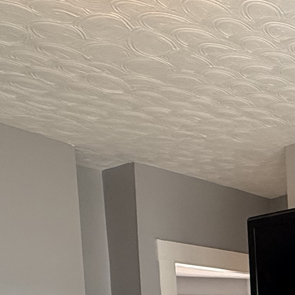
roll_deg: +0.5
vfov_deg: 23.6
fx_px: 598
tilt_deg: -4.8
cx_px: 418
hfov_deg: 23.3
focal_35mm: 62
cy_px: 410
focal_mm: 2.22
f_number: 2.2
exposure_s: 1/120
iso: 320
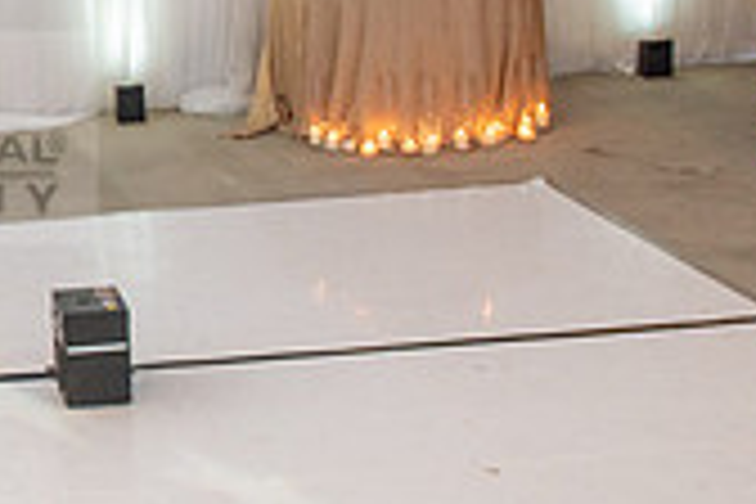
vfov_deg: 16.4
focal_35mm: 83
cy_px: 137
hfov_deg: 21.6
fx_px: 1743
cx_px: -284
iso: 1000
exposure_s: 1/160
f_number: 4.5
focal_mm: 24
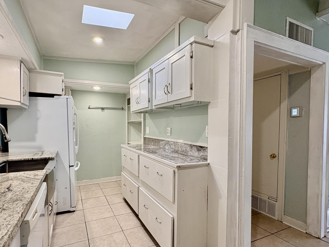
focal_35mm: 19
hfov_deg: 84.4
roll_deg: +0.1
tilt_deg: -1.6
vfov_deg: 68.6
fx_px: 181
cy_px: 133
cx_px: 149
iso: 160
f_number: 2.2
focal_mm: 2.22
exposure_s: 1/120
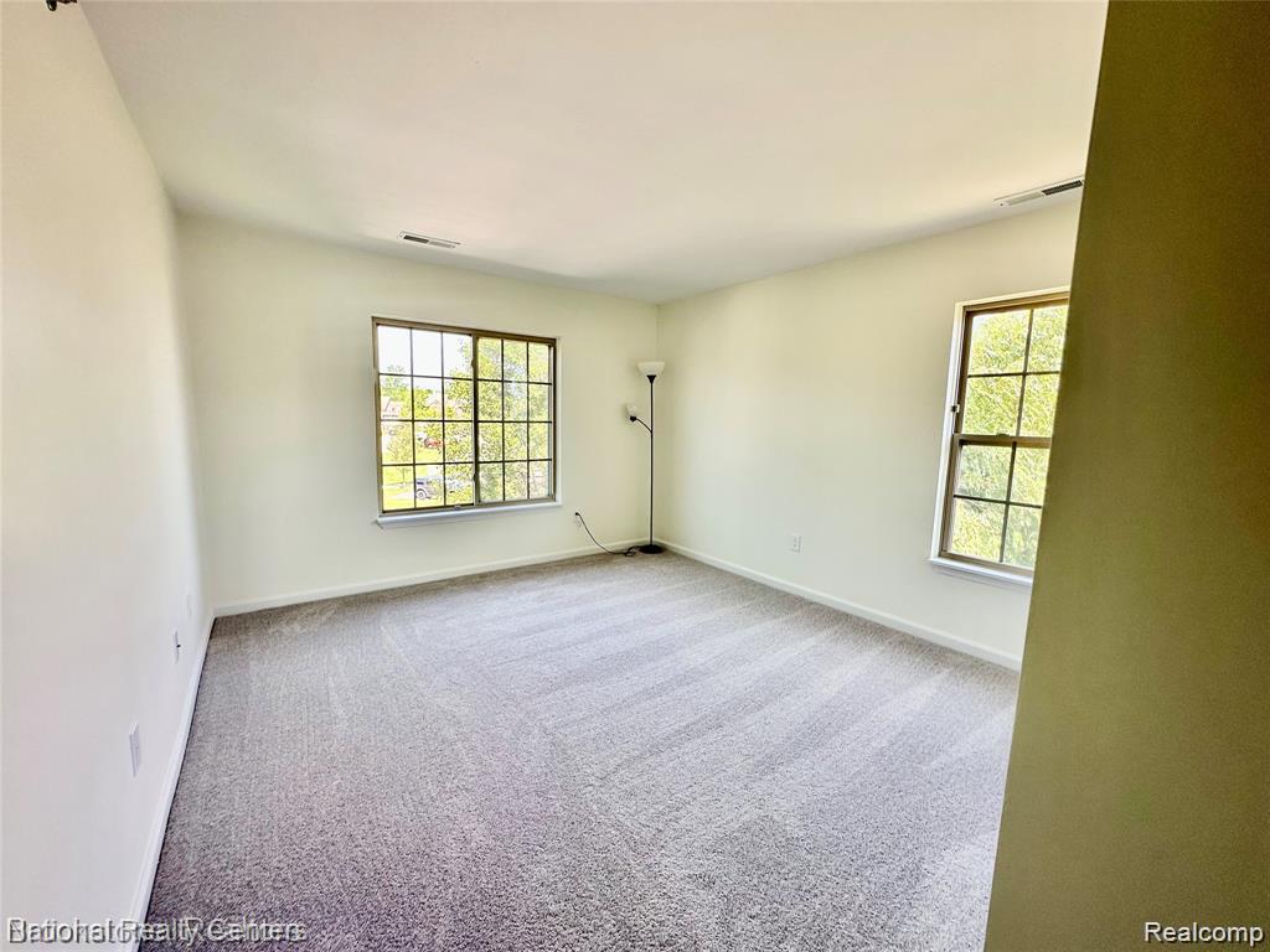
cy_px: 476
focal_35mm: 14
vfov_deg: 85.7
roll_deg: -1.8
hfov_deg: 102.1
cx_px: 635
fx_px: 514
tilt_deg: -6.2
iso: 50
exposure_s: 1/99
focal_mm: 2.22
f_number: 2.2
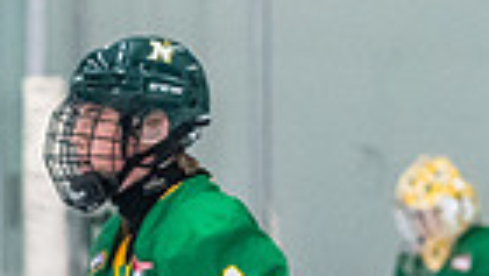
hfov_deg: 3.3
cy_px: 514
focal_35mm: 646
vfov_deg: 1.9
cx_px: 174
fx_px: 8383
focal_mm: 105
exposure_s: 1/800
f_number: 2.8
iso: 4000
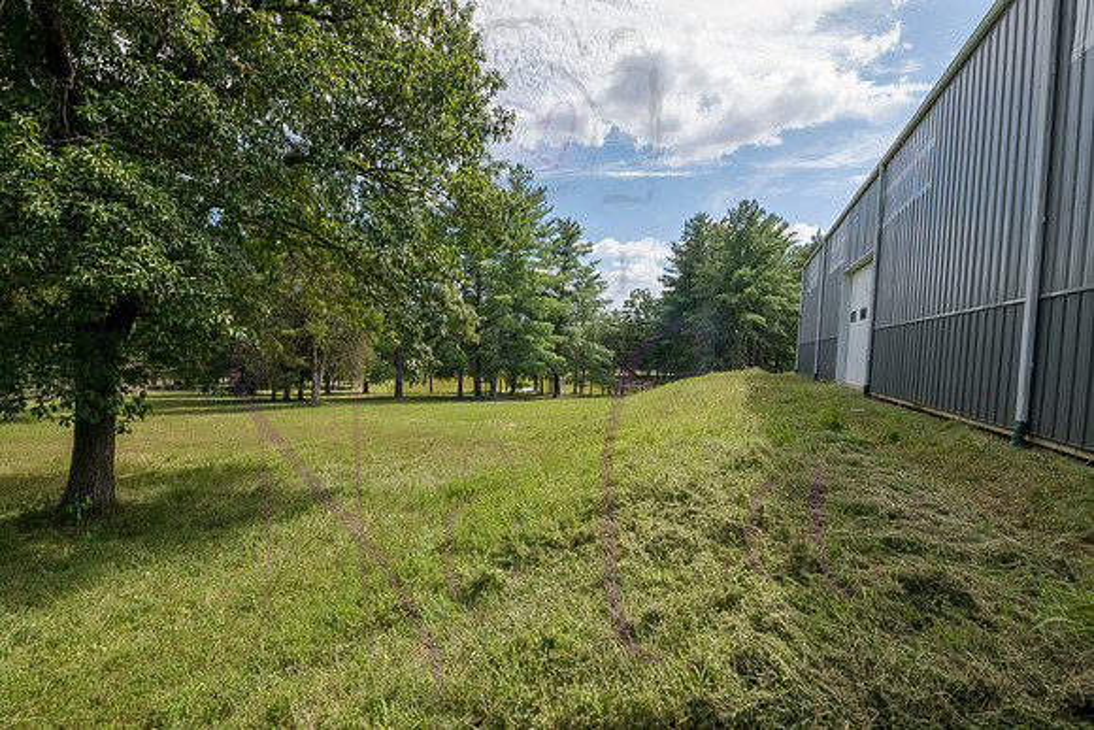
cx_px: 552
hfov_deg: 102.7
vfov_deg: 79.7
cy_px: 367
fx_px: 437
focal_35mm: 14
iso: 800
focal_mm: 14
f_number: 13
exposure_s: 1/500
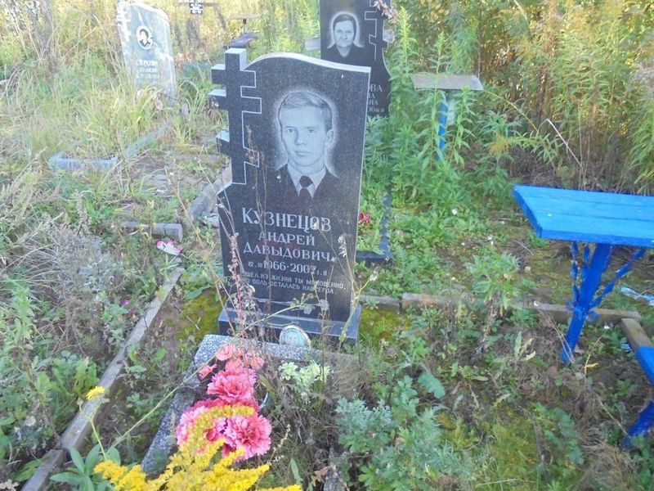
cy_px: 246
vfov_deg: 53.1
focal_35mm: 26
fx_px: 491
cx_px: 327
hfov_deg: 67.3
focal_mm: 4.6
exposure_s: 1/200
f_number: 3.5
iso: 400
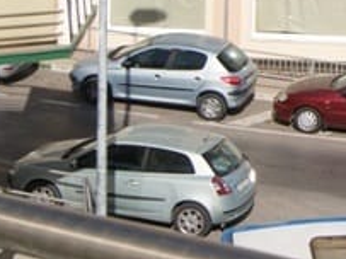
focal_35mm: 313
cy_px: -101
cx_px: 537
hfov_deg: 6.3
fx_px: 3126
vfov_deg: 4.7
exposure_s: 1/250
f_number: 13
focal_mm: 55
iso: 100
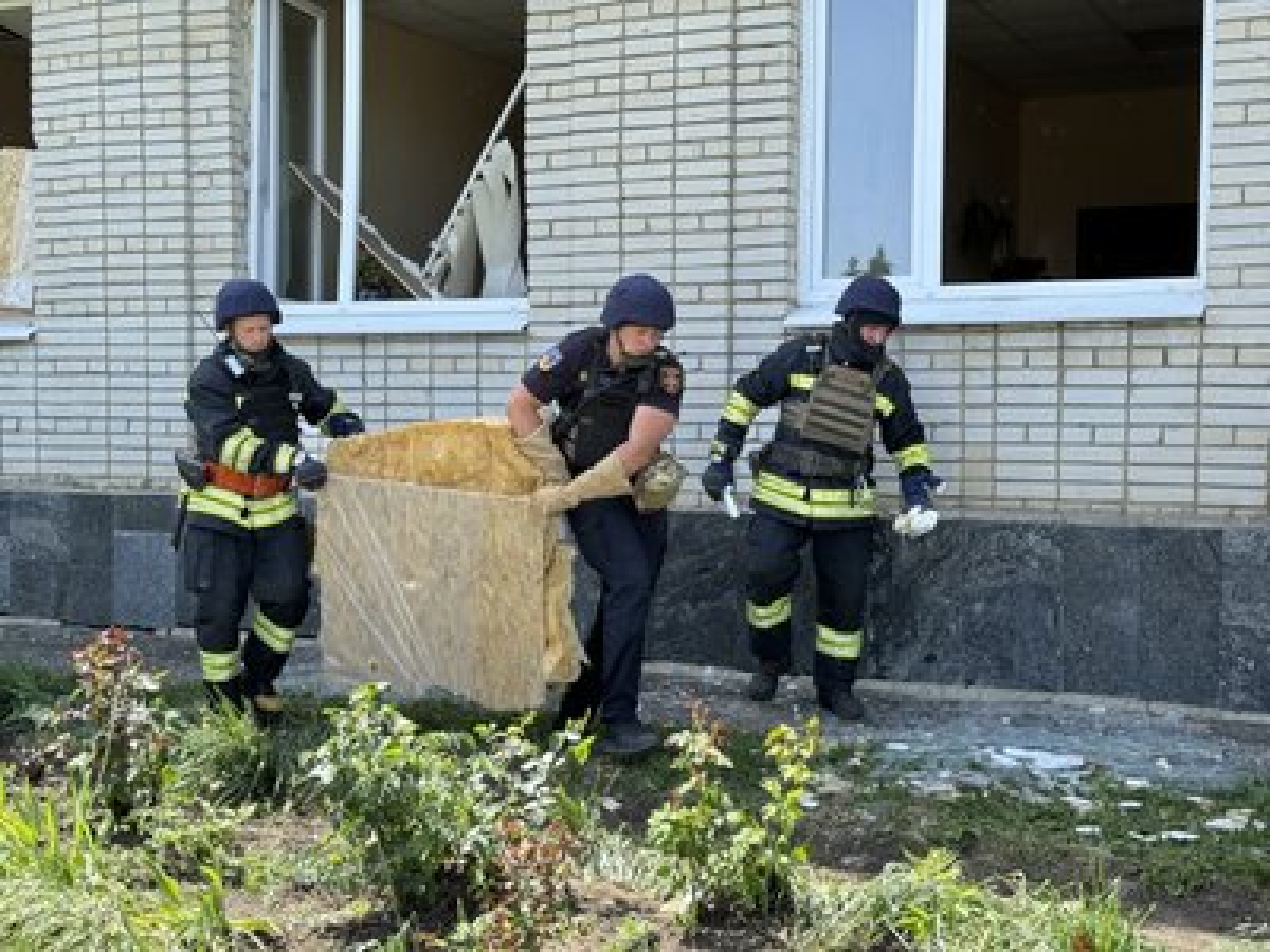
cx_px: 635
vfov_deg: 30.3
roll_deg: +0.8
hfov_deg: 39.7
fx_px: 1761
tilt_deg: -1.7
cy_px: 476
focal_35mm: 48
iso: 64
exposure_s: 1/900
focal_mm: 6.76
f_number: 1.78
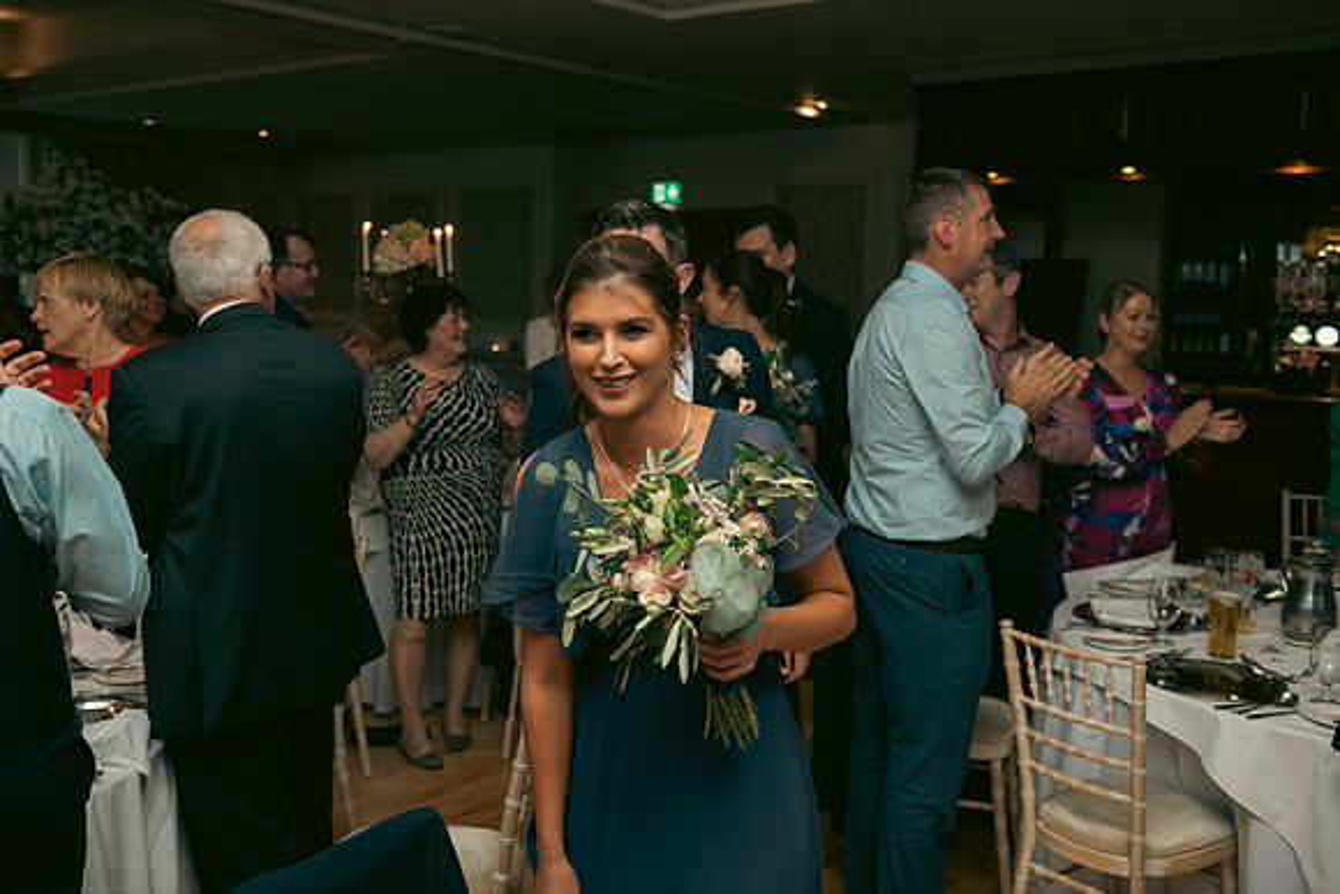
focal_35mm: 36
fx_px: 1340
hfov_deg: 53.1
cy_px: 447
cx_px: 670
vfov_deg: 36.9
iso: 800
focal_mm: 36
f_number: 3.5
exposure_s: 1/160
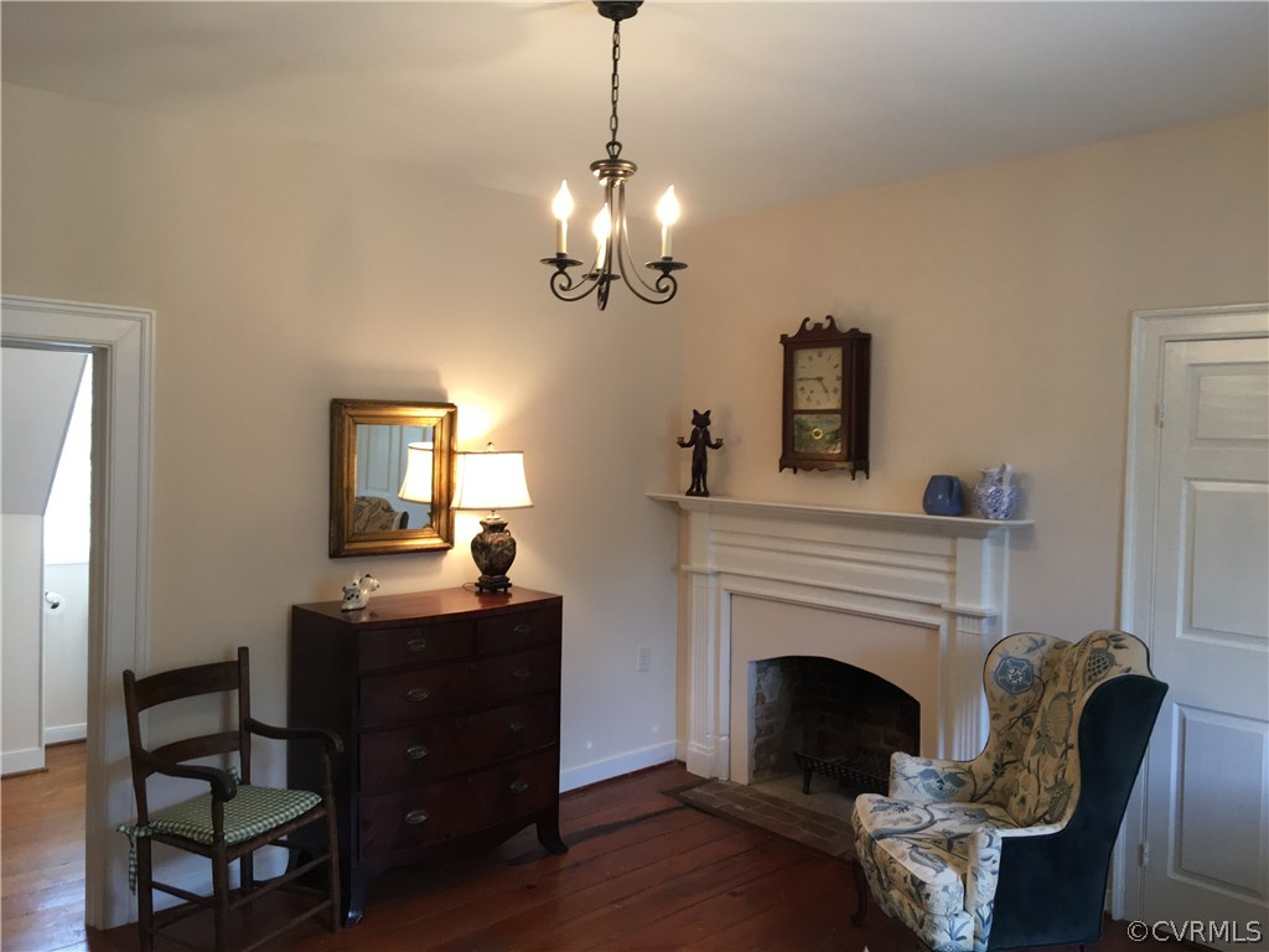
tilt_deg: -1.6
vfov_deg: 48.2
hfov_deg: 61.7
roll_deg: -1.8
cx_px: 634
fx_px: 1063
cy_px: 476
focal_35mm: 29
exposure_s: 1/30
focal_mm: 4.15
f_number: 2.2
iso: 125
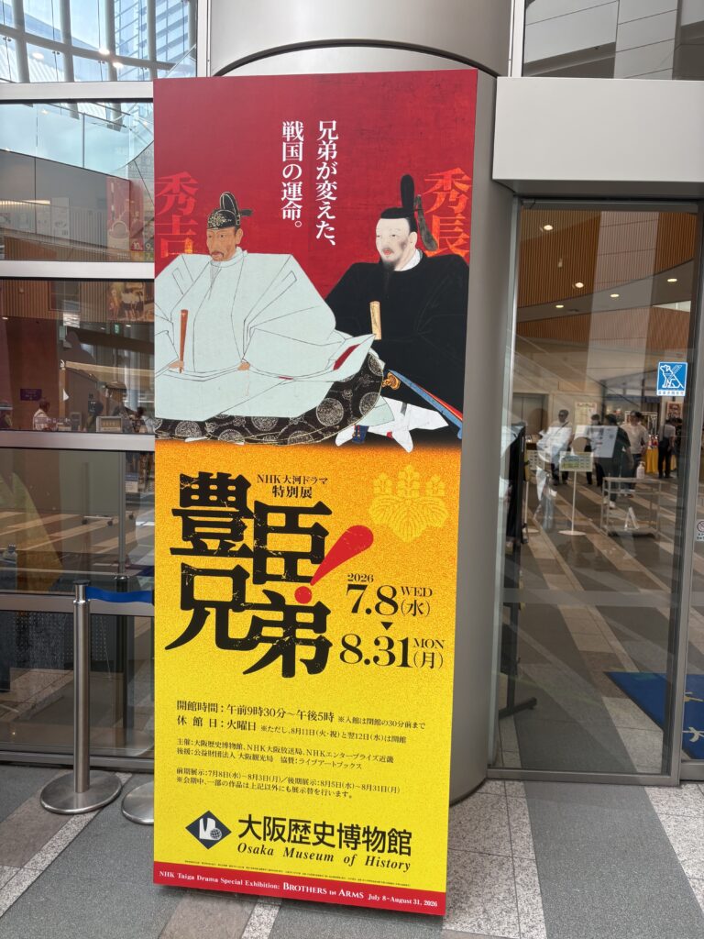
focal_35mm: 26
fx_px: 705
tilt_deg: -4.4
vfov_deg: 67.3
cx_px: 352
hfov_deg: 53.1
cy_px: 470
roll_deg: -1.6
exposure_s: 1/120
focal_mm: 5.96
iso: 40
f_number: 1.6
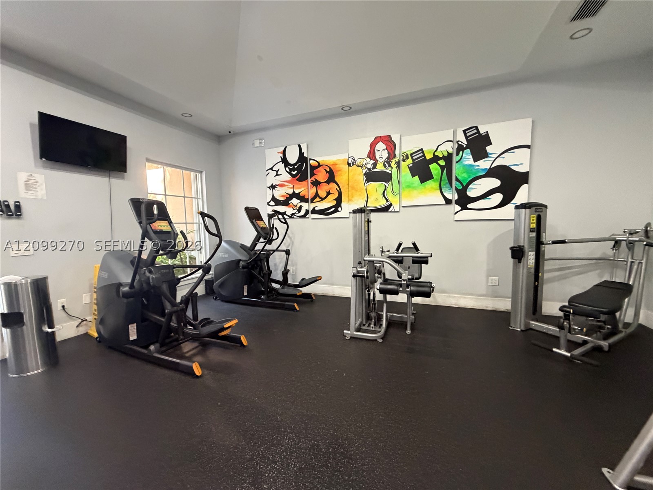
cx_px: 326
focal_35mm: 14
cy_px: 245
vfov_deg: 85.7
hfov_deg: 102.1
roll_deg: +2.8
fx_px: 264
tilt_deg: -3.5
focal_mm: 2.22
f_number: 2.2
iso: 640
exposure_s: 1/60
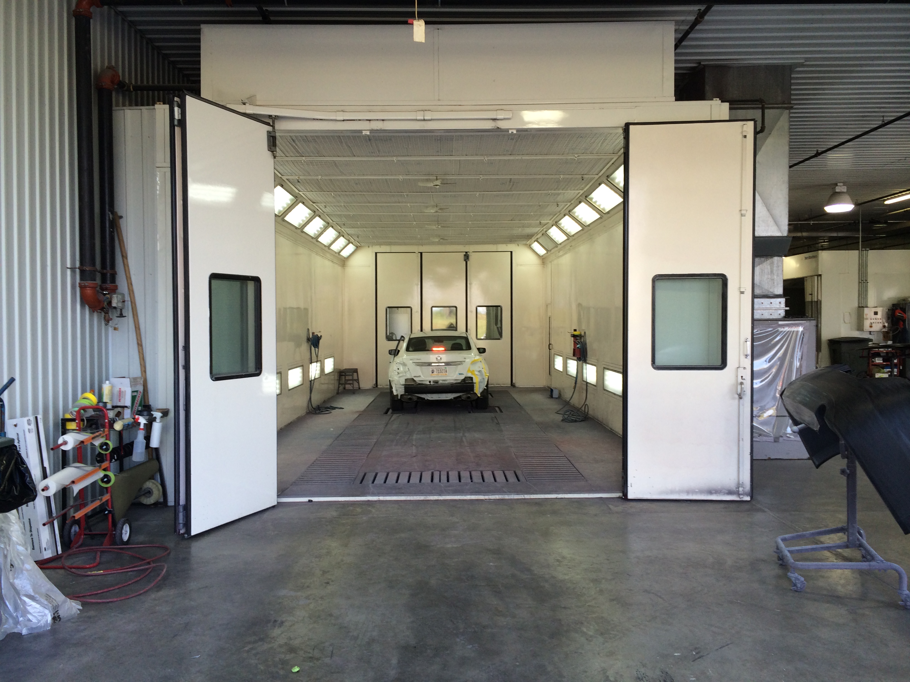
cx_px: 455
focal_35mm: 30
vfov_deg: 46.8
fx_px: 789
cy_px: 341
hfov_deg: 60.0
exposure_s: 1/120
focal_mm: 4.12
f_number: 2.2
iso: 50
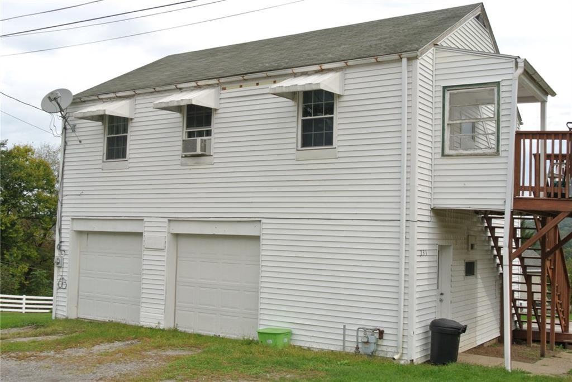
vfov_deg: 33.4
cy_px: 191
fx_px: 636
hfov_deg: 48.4
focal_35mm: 40
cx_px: 286
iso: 100
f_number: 16
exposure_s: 1/60
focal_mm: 15.1
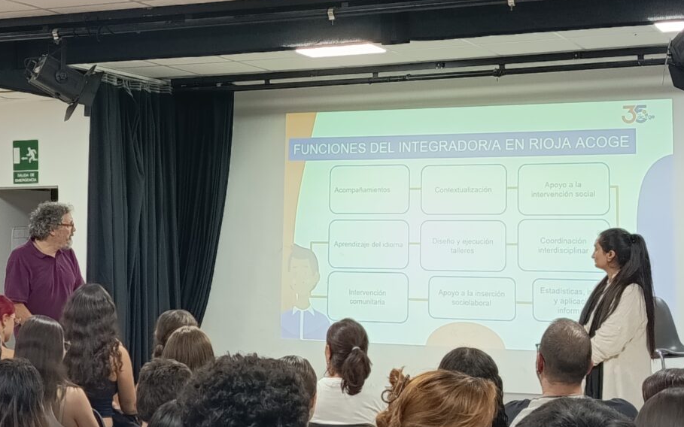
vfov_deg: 17.6
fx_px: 1379
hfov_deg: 27.8
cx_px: 308
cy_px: 230
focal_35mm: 74
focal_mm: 5.24
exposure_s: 1/33.3
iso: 443
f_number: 1.7
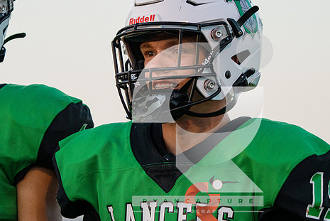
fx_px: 3909
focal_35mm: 426
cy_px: 94
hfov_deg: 4.8
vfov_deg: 3.2
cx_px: 171
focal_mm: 264
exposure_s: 1/800
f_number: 6.3
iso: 2500
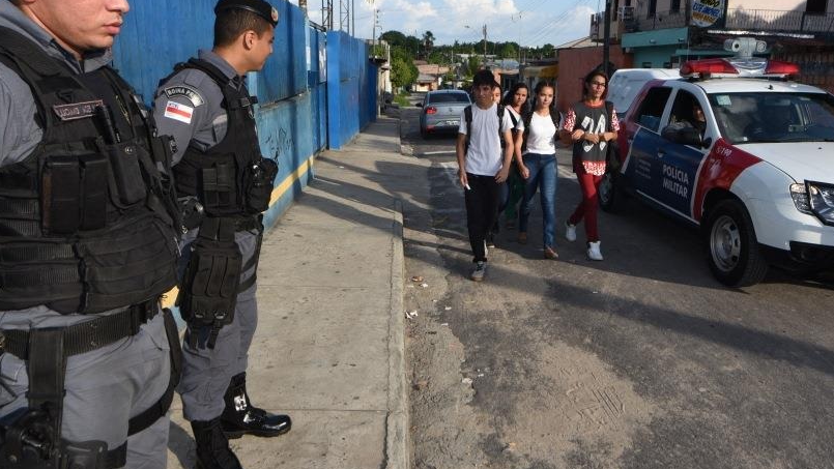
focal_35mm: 28
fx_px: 619
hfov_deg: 67.6
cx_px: 477
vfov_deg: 41.5
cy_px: 233
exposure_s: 1/200
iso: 200
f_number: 10
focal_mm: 21
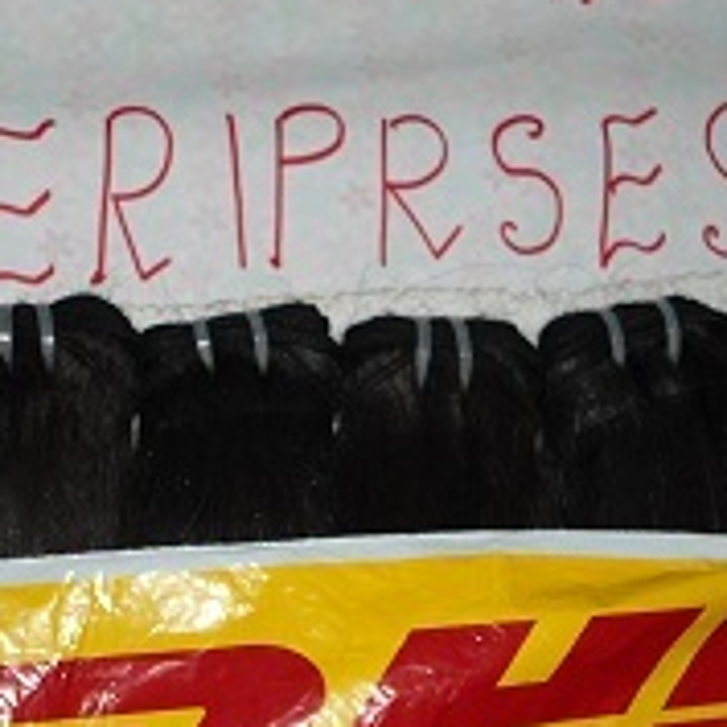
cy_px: 419
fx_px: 1758
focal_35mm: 74
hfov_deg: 23.4
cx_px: 353
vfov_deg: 23.3
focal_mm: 6.7
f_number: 3.2
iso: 80
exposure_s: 1/40
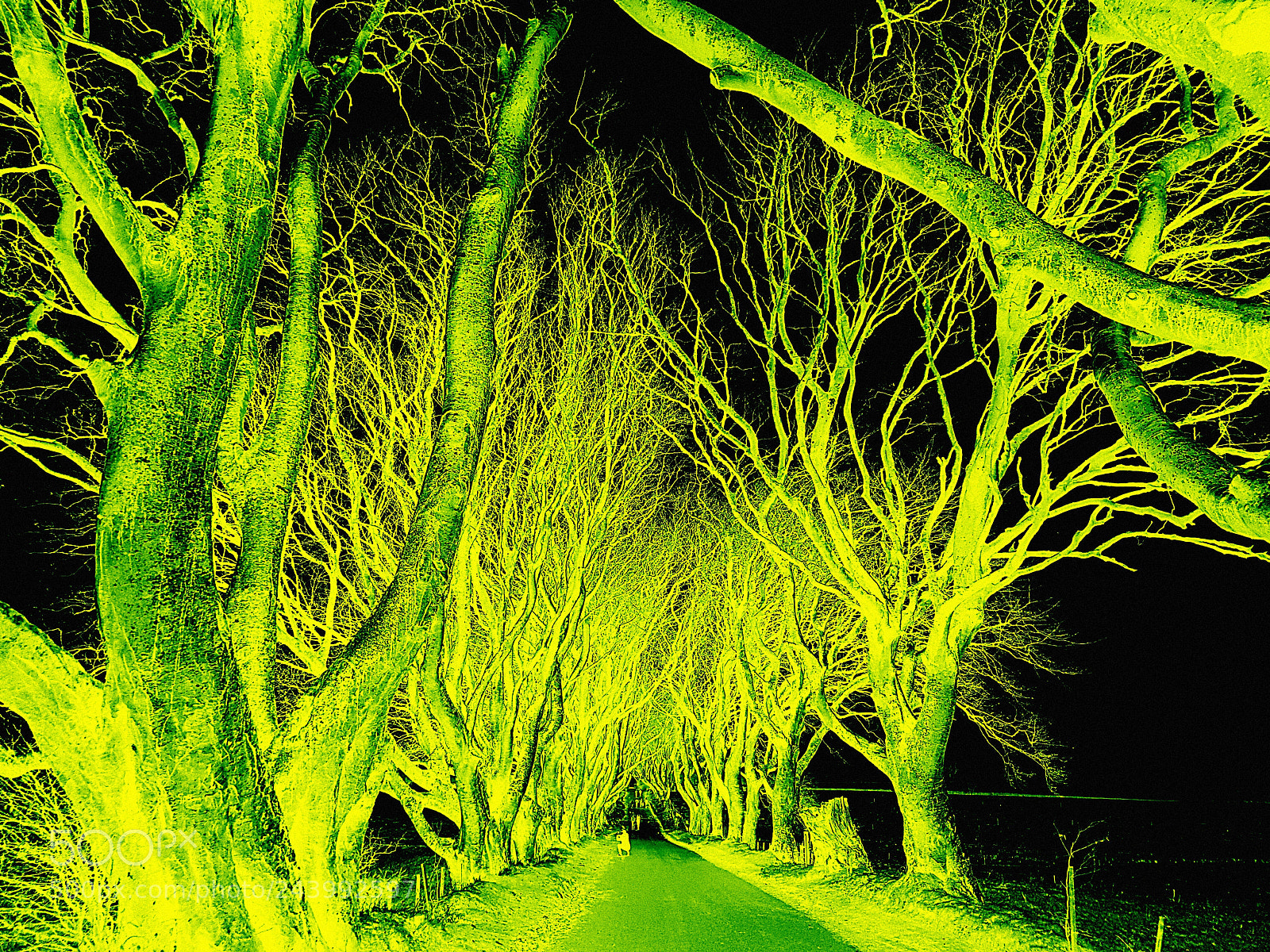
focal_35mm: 26
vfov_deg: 53.1
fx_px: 954
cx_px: 635
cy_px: 476
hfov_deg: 67.3
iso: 40
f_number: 1.7
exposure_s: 1/135
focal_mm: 4.2
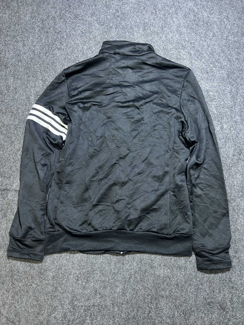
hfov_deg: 53.1
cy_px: 162
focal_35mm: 26
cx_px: 122
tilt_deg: -58.6
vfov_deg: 67.3
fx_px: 244
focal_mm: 5.7
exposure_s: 1/50
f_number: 1.5
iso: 200
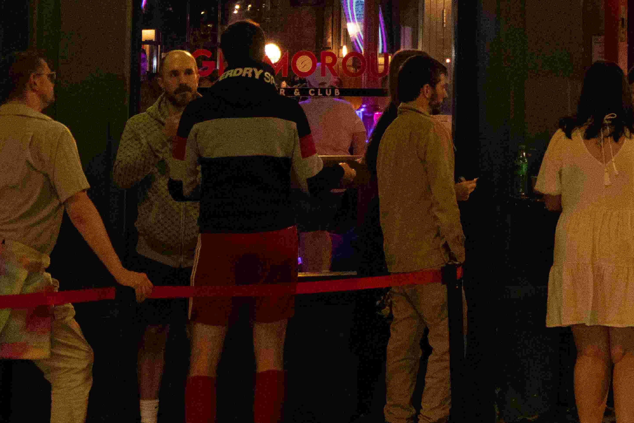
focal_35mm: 111
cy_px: -119
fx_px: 1955
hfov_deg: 18.2
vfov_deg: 12.0
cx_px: 538
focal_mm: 34
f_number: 2.8
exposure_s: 1/160
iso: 6400
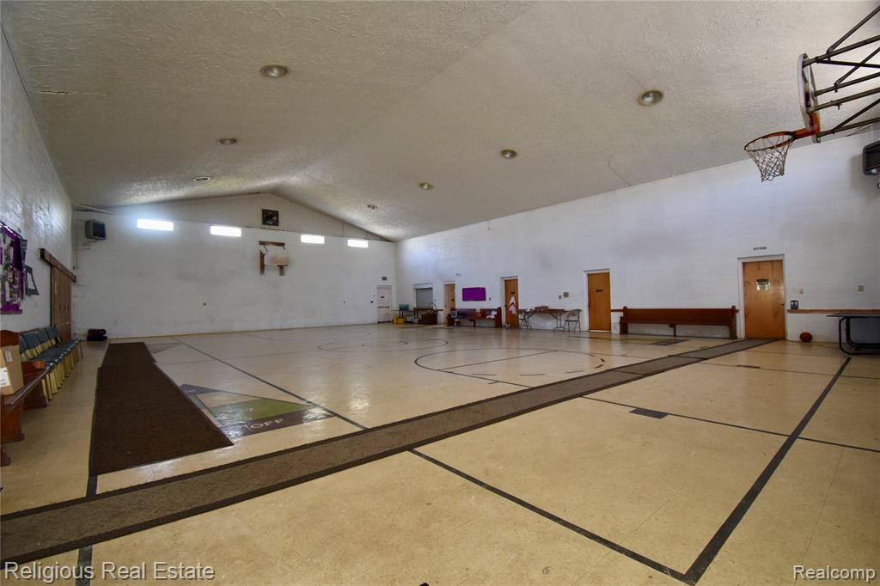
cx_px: 440
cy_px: 293
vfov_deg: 77.3
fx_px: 367
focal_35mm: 15
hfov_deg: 100.4
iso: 640
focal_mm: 10
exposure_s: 1/15
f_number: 4.5
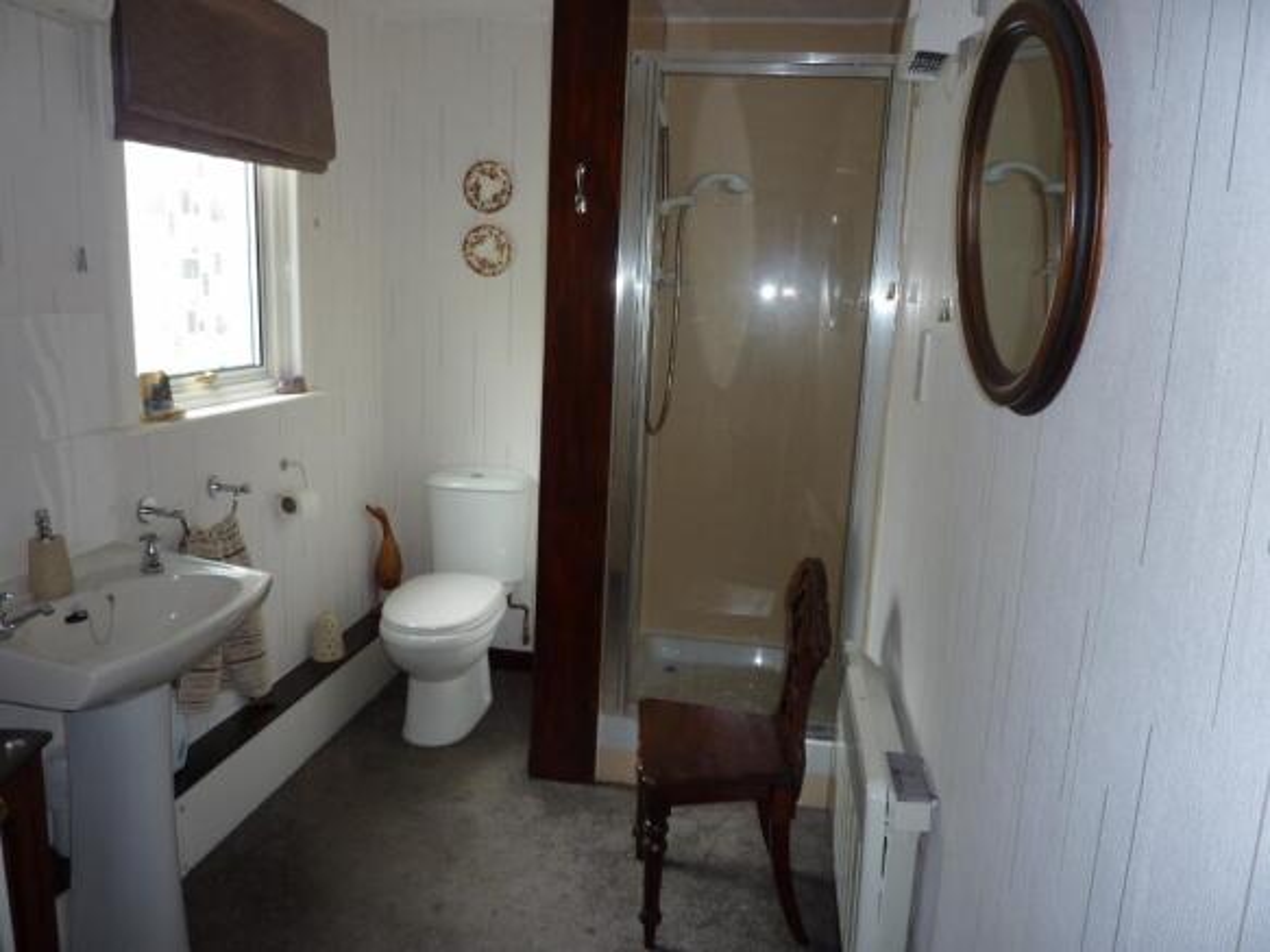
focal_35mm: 25
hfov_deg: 69.4
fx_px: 917
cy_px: 476
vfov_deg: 54.9
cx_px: 635
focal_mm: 4.1
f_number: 3.3
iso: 100
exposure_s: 1/8
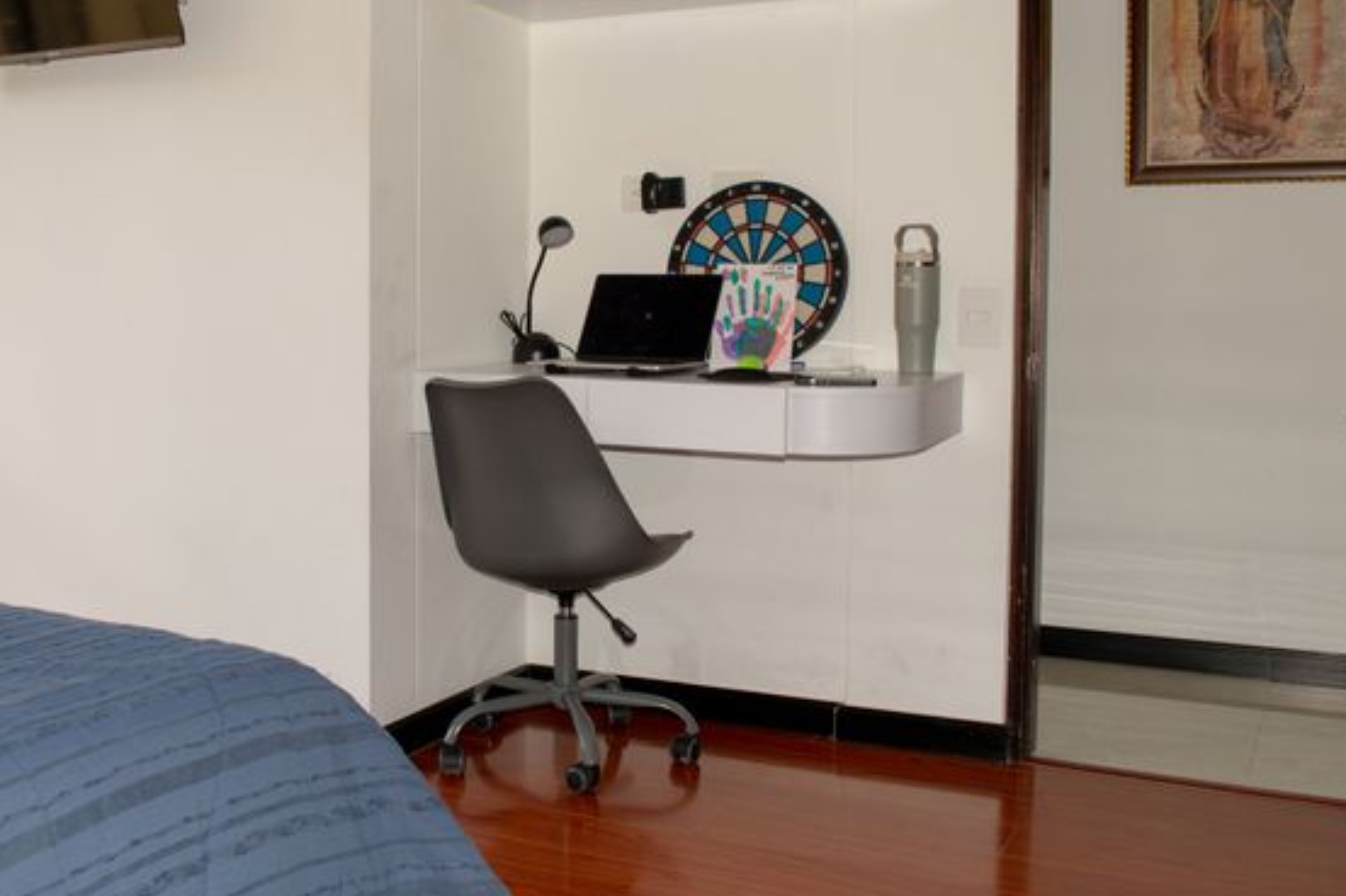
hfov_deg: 50.3
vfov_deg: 35.0
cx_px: 520
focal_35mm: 38
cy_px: 393
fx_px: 1420
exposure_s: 1/60
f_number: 5.6
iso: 100
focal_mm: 18
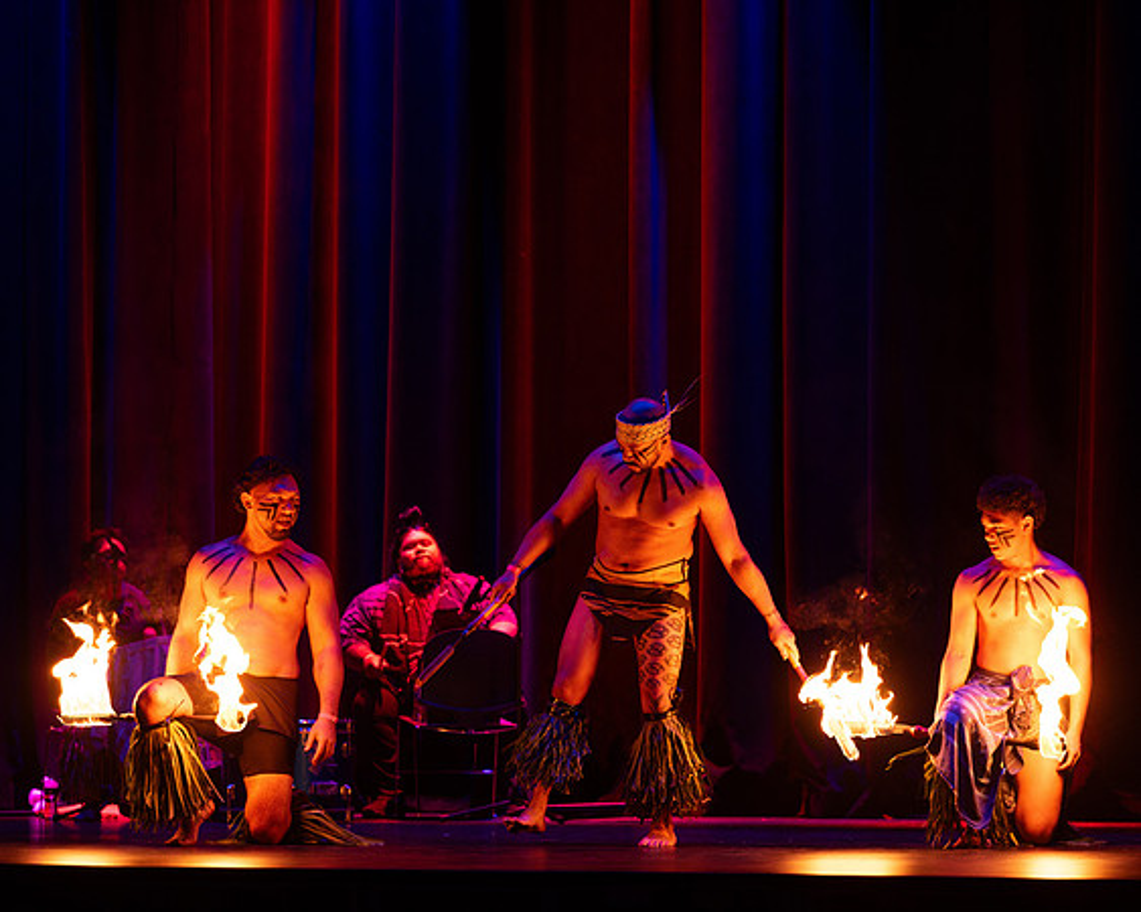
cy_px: 456
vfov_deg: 10.2
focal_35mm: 152
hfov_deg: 12.7
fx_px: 5132
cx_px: 587
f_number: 2.8
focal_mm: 135
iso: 3200
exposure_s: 1/200
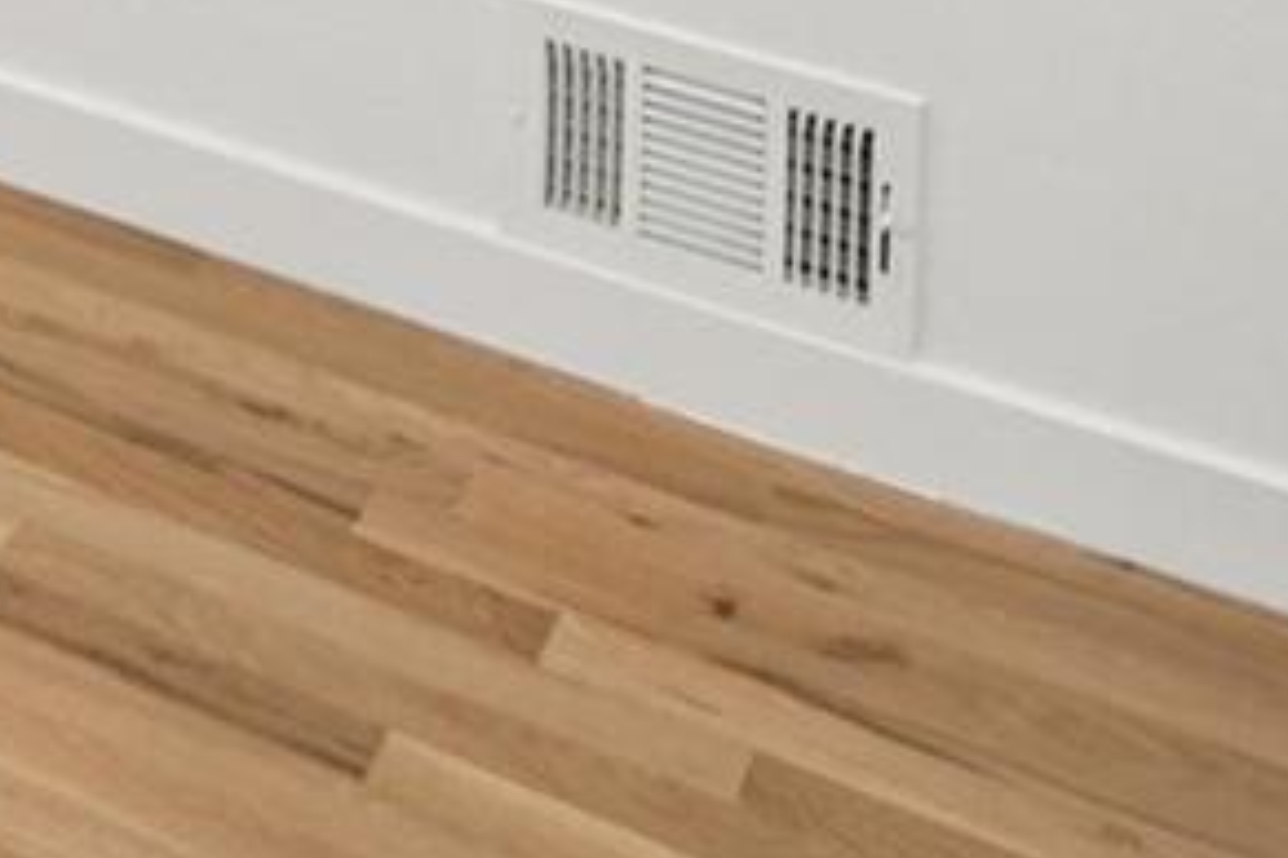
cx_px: -482
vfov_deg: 12.3
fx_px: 2755
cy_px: -1415
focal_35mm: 77
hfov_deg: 22.8
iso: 400
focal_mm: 14
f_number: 8
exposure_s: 1/25
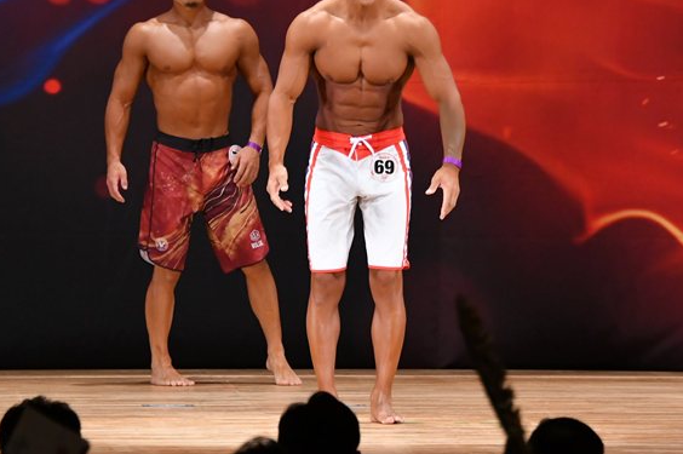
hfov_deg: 6.2
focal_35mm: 330
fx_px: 6255
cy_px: 155
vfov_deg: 4.2
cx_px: 341
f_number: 5.6
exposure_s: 1/400
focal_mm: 160
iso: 3200
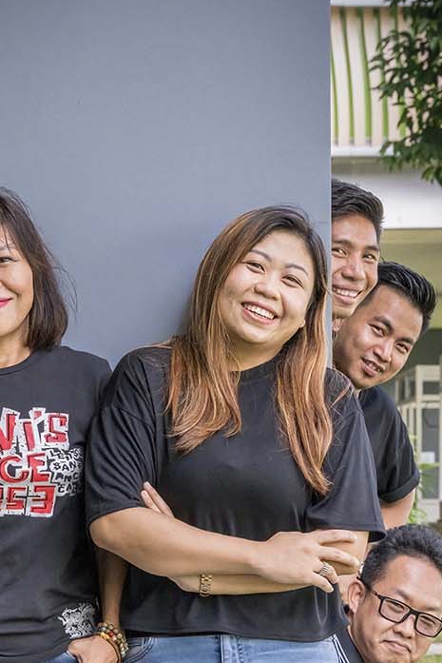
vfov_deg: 15.8
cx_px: 106
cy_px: 584
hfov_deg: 10.7
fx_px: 2356
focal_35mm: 128
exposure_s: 1/500
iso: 2000
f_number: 8
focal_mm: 62
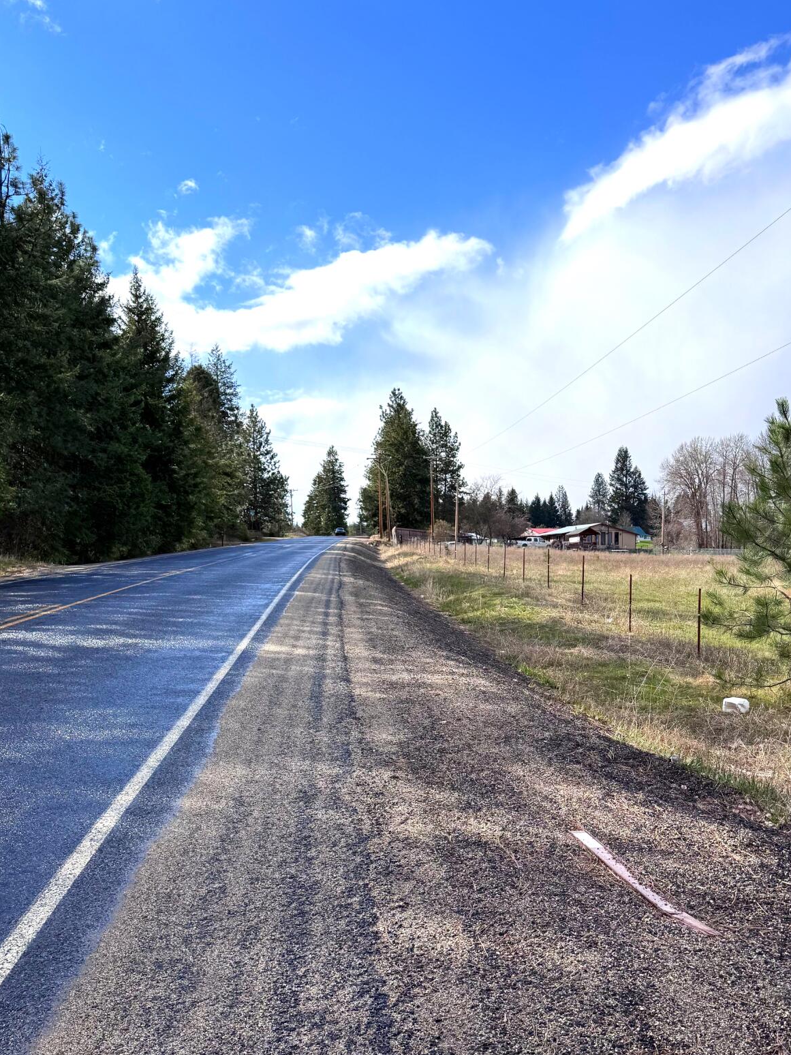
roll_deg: +0.0
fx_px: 944
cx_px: 444
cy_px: 648
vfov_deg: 57.7
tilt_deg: -3.4
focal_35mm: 31
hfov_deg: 45.4
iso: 80
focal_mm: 6.76
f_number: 1.78
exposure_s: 1/5348
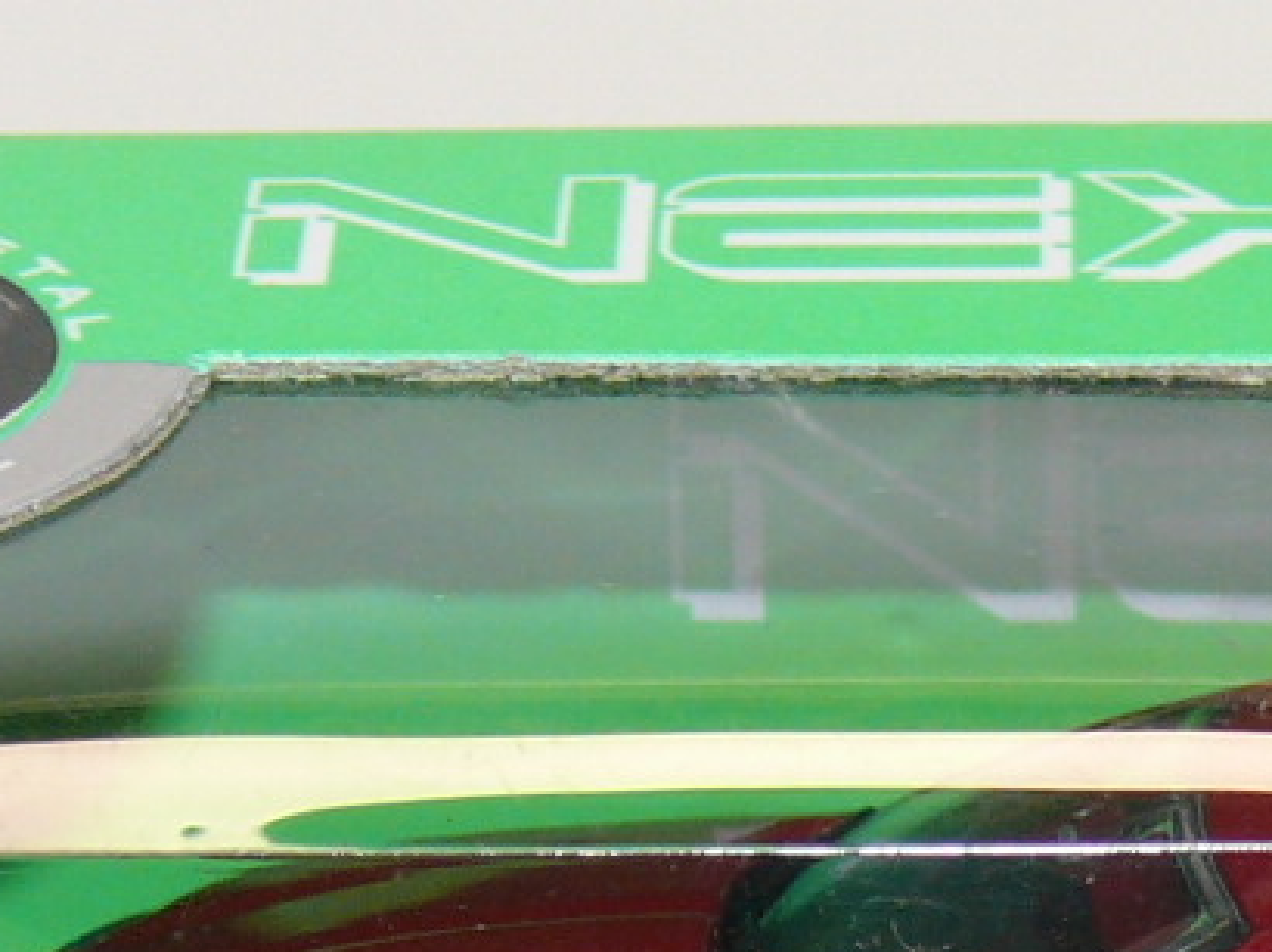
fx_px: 9181
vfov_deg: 5.9
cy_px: 1116
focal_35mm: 250
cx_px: 1142
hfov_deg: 7.9
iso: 100
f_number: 4
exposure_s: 1/30
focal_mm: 10.5
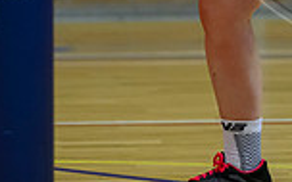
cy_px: -152
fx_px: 5658
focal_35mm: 711
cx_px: 235
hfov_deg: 3.0
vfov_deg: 1.8
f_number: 3.2
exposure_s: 1/800
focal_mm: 155
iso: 4000
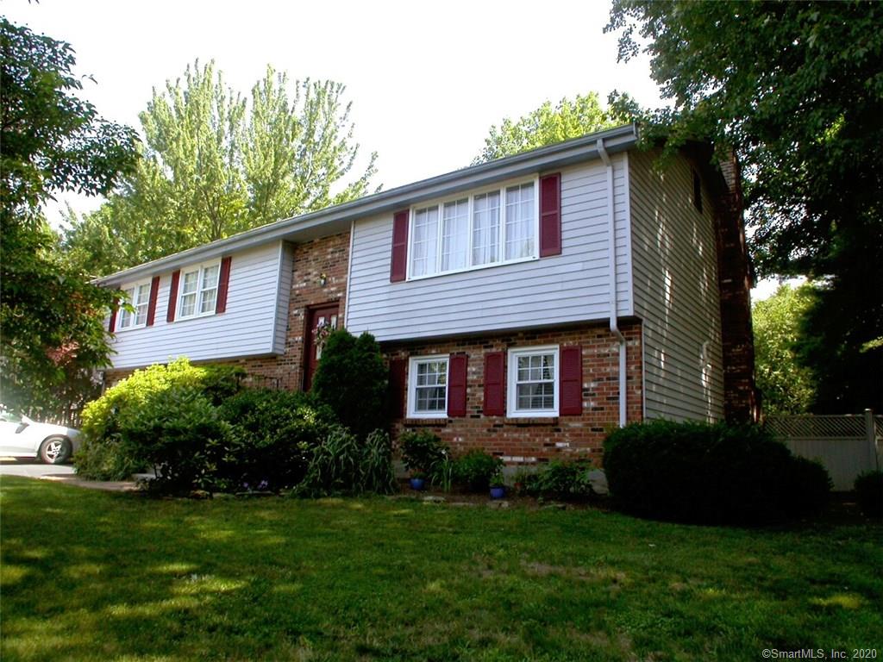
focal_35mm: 38
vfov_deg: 37.7
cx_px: 442
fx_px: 969
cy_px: 331
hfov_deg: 49.0
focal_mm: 7.85
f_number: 5.3
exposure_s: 1/115
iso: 100
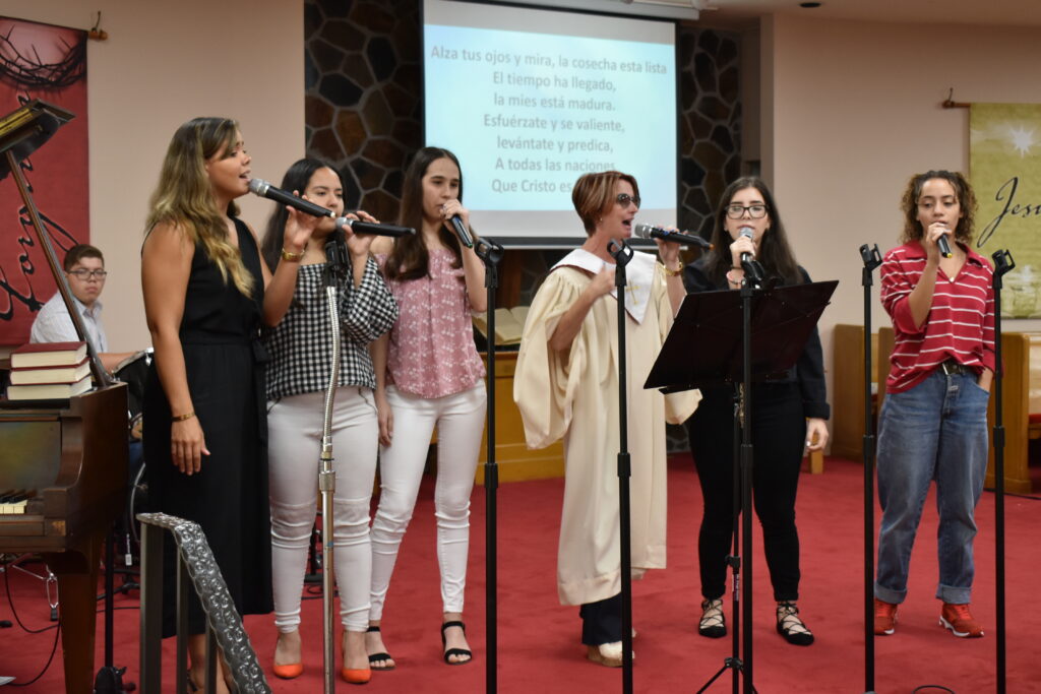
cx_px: 520
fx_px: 1518
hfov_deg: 37.8
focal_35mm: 52
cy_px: 347
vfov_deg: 25.8
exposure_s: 1/100
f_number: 5.6
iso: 720
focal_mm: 35
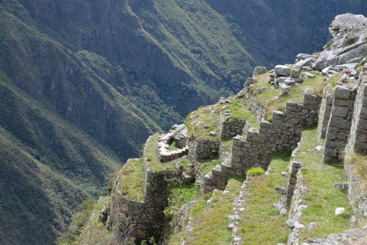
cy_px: 122
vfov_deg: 20.9
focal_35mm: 65
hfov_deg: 30.9
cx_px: 184
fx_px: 663
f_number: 8
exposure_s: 1/250
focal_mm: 65
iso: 200
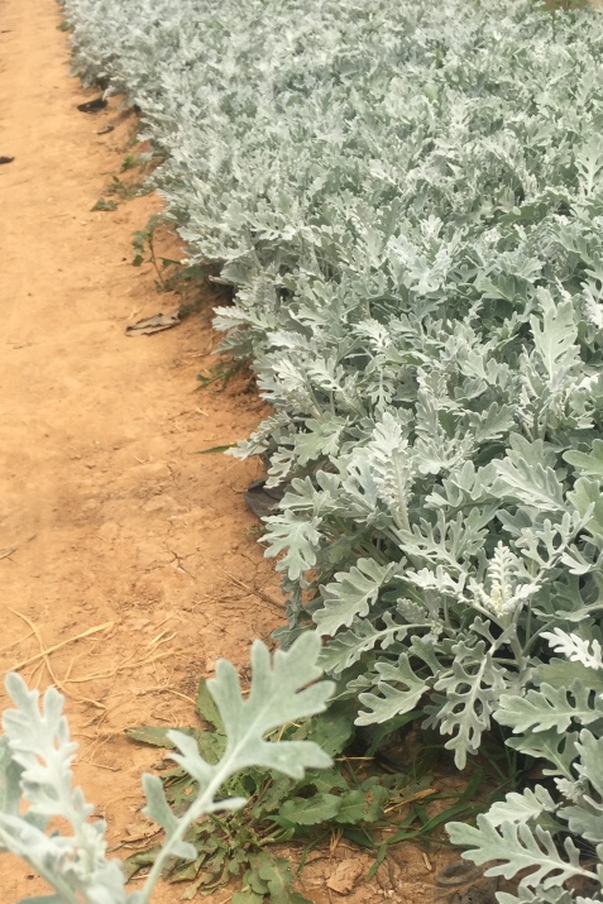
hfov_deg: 29.8
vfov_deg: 42.6
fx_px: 1130
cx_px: 233
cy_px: 647
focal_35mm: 45
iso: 32
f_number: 2.2
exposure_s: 1/2198
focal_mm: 4.15
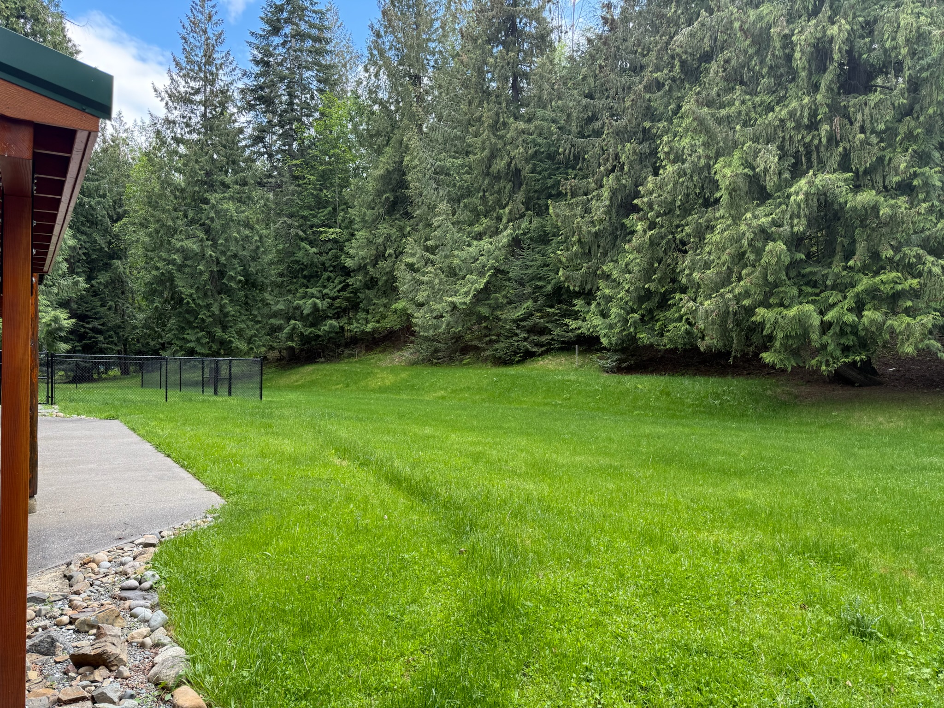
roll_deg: -0.6
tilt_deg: +0.2
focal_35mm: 24
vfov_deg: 56.8
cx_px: 472
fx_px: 654
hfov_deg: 71.6
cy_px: 354
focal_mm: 6.76
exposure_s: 1/215
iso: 100
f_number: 1.78
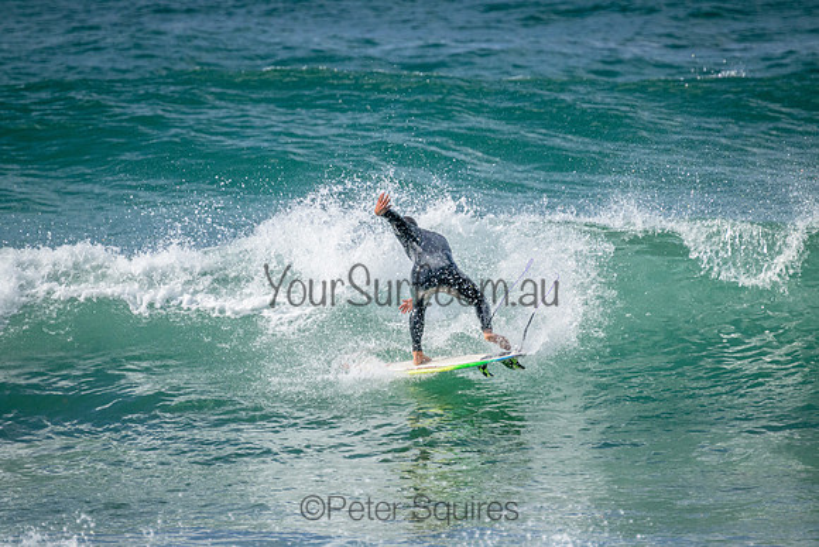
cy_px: 274
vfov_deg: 1.7
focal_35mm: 800
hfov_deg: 2.6
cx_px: 410
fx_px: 18203
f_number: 11
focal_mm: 800
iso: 2200
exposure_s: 1/1250
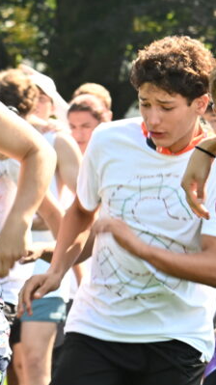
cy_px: 289
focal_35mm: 452
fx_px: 4609
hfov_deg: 2.7
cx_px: 388
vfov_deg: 4.8
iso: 400
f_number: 7.1
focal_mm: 112
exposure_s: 1/250
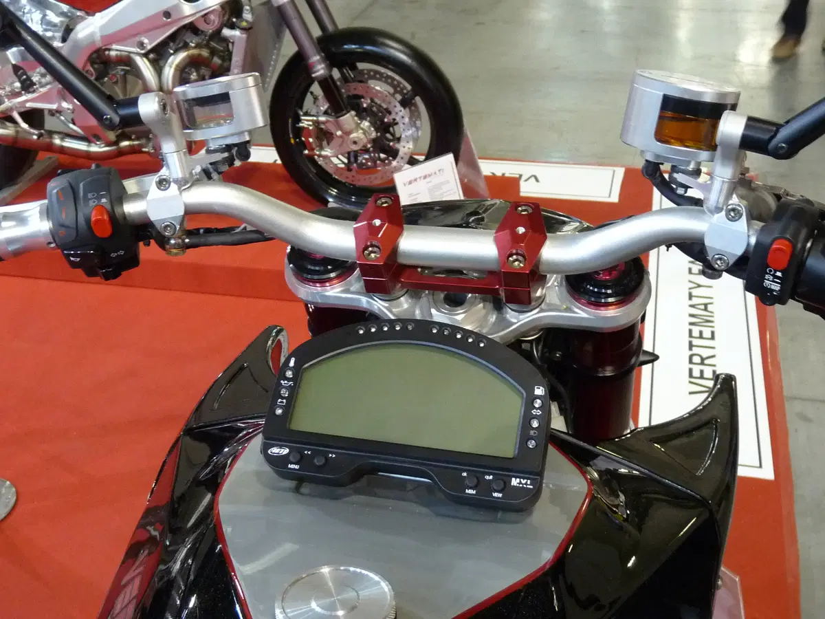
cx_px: 412
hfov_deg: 45.8
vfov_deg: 35.1
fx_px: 977
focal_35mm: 41
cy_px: 310
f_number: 2.8
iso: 400
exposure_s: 1/25
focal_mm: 5.2
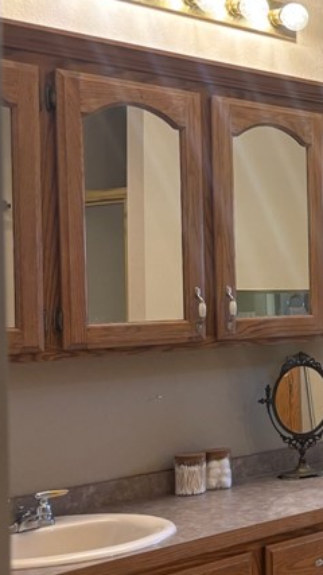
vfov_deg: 31.0
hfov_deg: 14.8
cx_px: 627
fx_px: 1036
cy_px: 296
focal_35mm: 68
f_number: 1.6
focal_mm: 5.96
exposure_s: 1/60
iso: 200
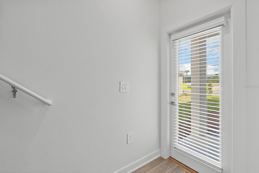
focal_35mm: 16
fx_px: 115
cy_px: 86
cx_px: 130
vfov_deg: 73.8
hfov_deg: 96.7
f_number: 9
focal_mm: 16
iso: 250
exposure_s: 1/30
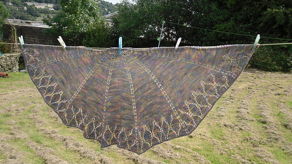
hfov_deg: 50.5
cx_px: 151
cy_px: 76
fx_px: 310
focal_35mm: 40
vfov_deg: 29.7
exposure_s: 1/378
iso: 80
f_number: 3.5
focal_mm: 6.3
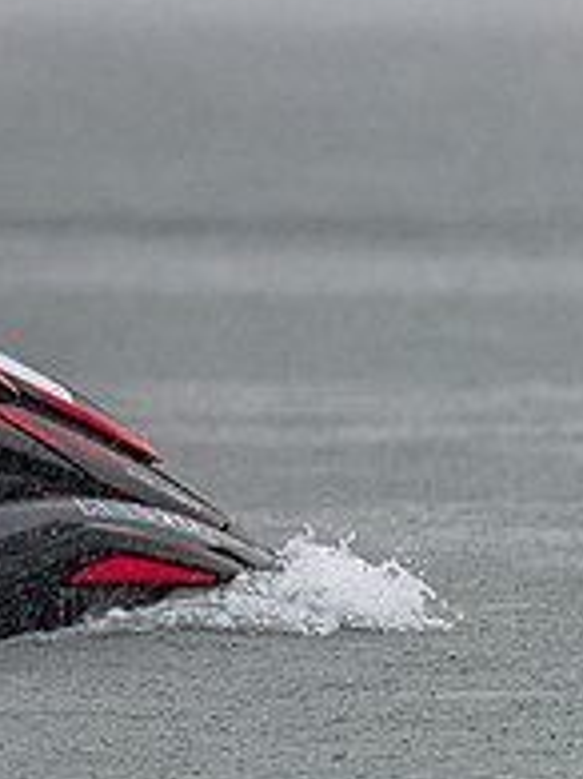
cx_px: -263
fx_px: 40038
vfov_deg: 1.1
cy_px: 133
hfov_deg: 0.8
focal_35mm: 1781
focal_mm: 600
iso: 800
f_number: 6.3
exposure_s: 1/500
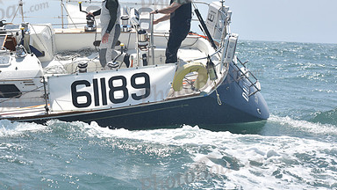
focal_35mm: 136
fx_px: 1215
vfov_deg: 8.9
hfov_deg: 15.7
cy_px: 51
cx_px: 95
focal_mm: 86
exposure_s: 1/1000
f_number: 9
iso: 320
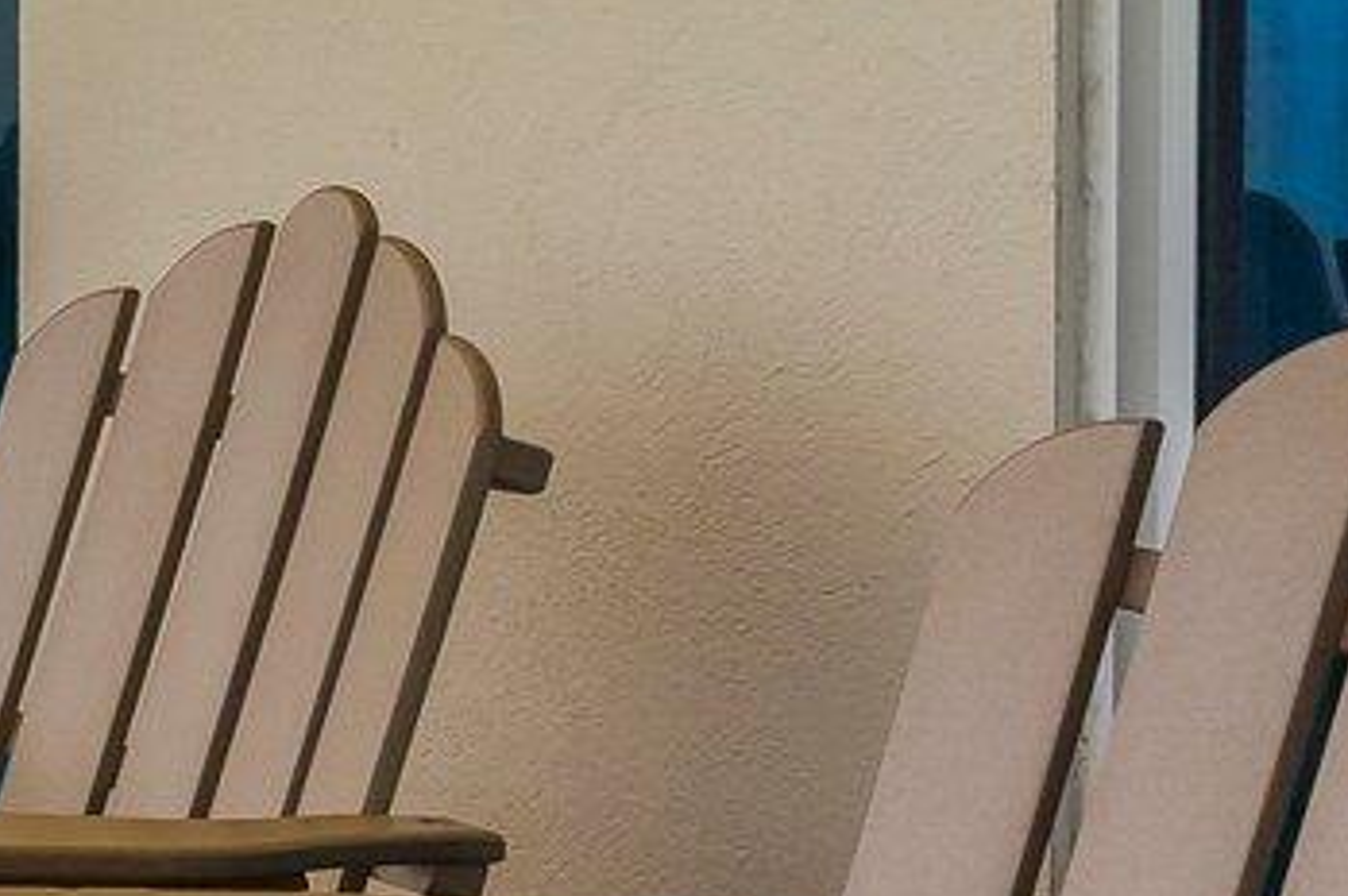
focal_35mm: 95
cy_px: 60
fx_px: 3560
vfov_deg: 14.2
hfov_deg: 12.3
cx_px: -2457
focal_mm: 16.2
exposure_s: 1/800
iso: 400
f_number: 8
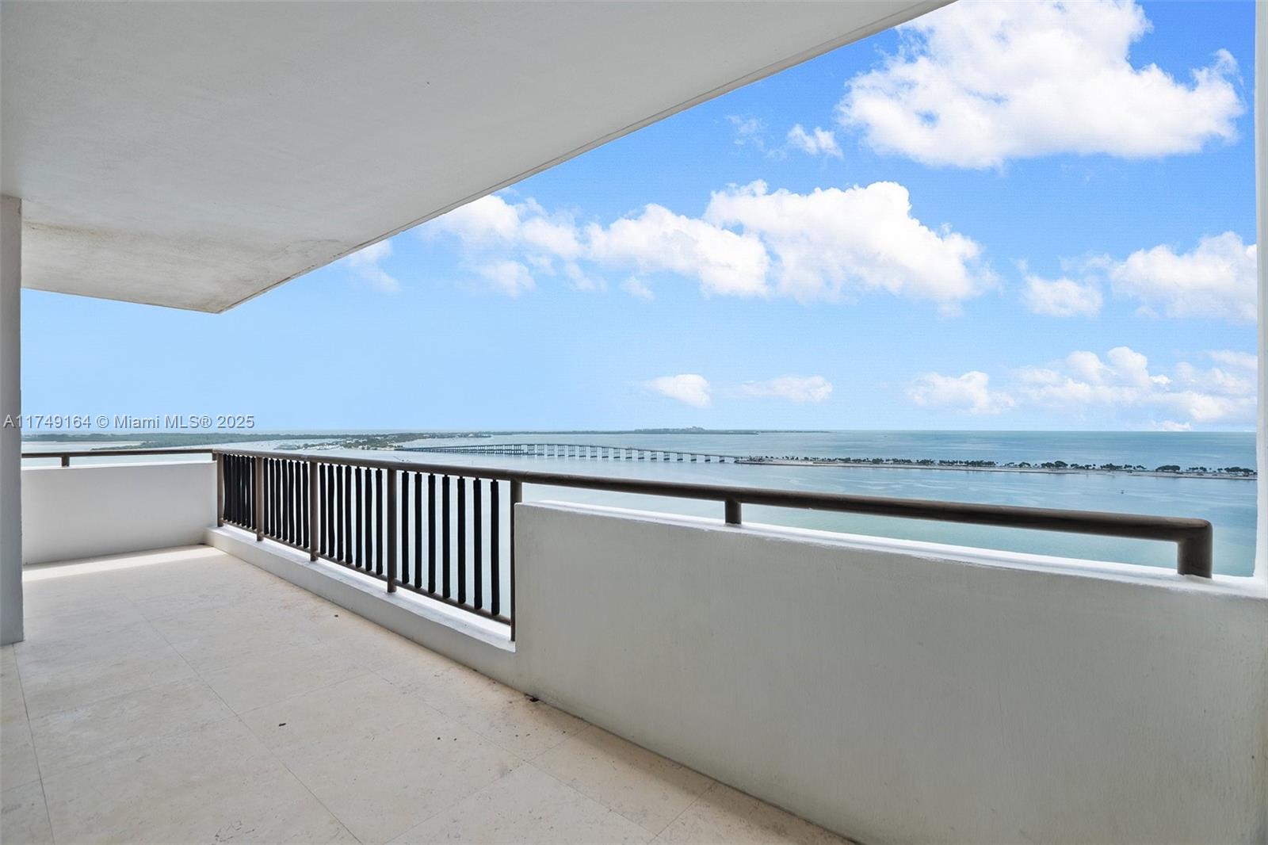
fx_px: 528
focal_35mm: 15
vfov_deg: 77.3
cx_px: 634
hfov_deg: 100.4
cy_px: 422
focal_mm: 10
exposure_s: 1/100
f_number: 5
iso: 100
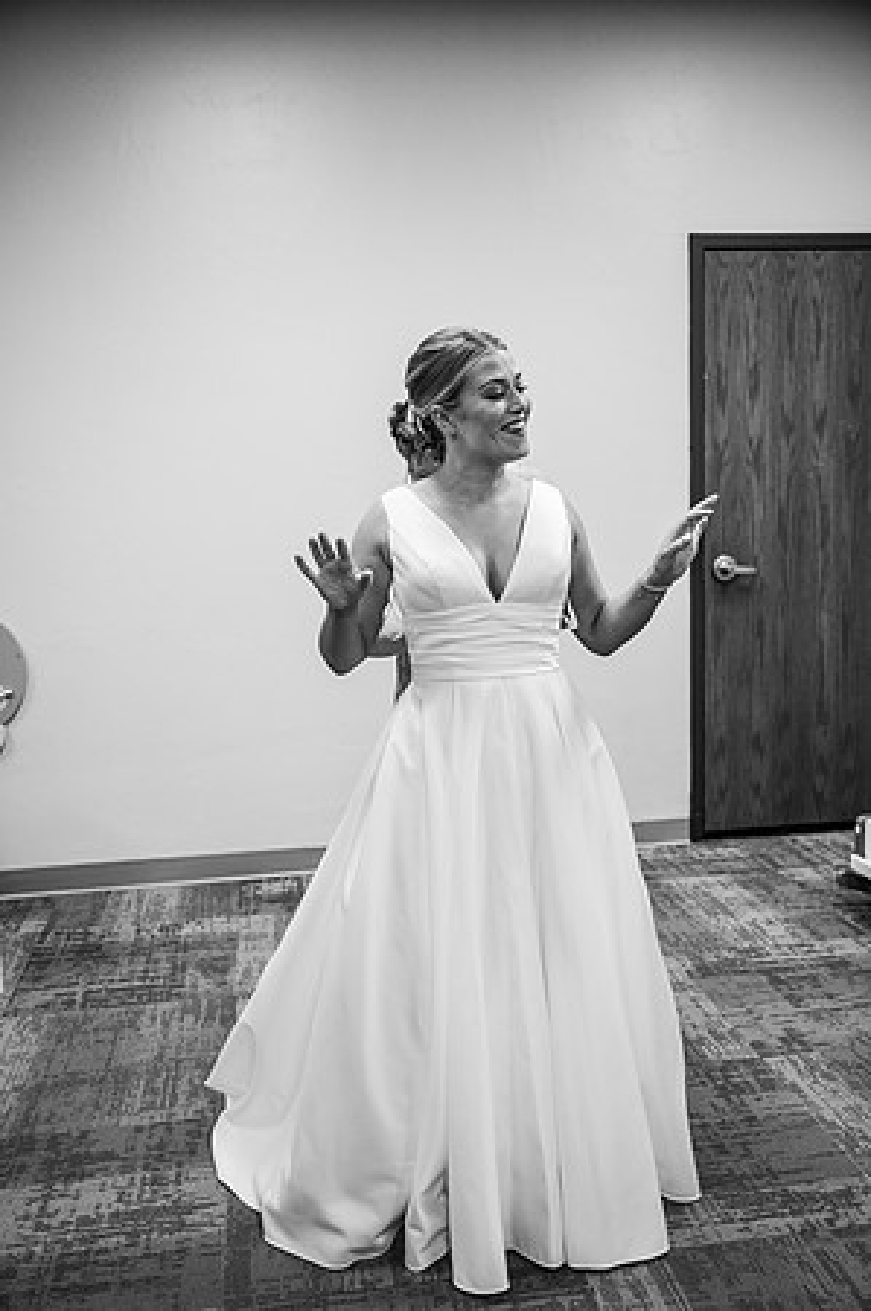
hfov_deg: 41.6
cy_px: 656
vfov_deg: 59.5
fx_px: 1146
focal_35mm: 32
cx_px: 436
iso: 2000
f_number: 3.2
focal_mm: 31.5
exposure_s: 1/320
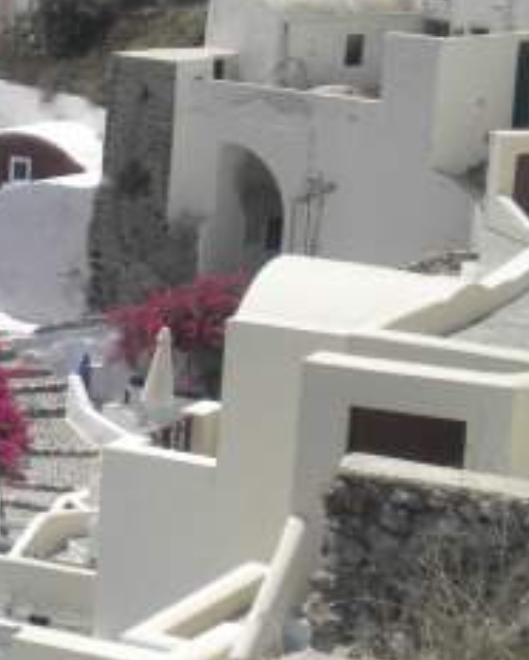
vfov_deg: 13.8
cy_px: 330
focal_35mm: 140
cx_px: -307
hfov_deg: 10.6
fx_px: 2736
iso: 80
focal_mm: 9.3
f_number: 5.6
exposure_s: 1/764
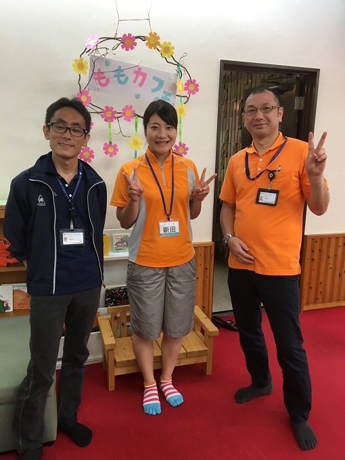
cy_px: 230
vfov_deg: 61.7
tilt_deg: -11.6
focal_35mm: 29
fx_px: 385
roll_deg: -1.4
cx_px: 172
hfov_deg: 48.2
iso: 50
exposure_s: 1/30
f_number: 2.2
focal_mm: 4.15
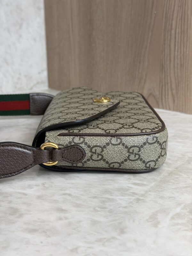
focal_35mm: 48
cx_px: 96
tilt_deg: -15.8
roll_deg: +0.5
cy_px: 128
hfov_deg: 30.3
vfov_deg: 39.7
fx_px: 355
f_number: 1.78
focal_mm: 6.76
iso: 64
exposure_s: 1/120
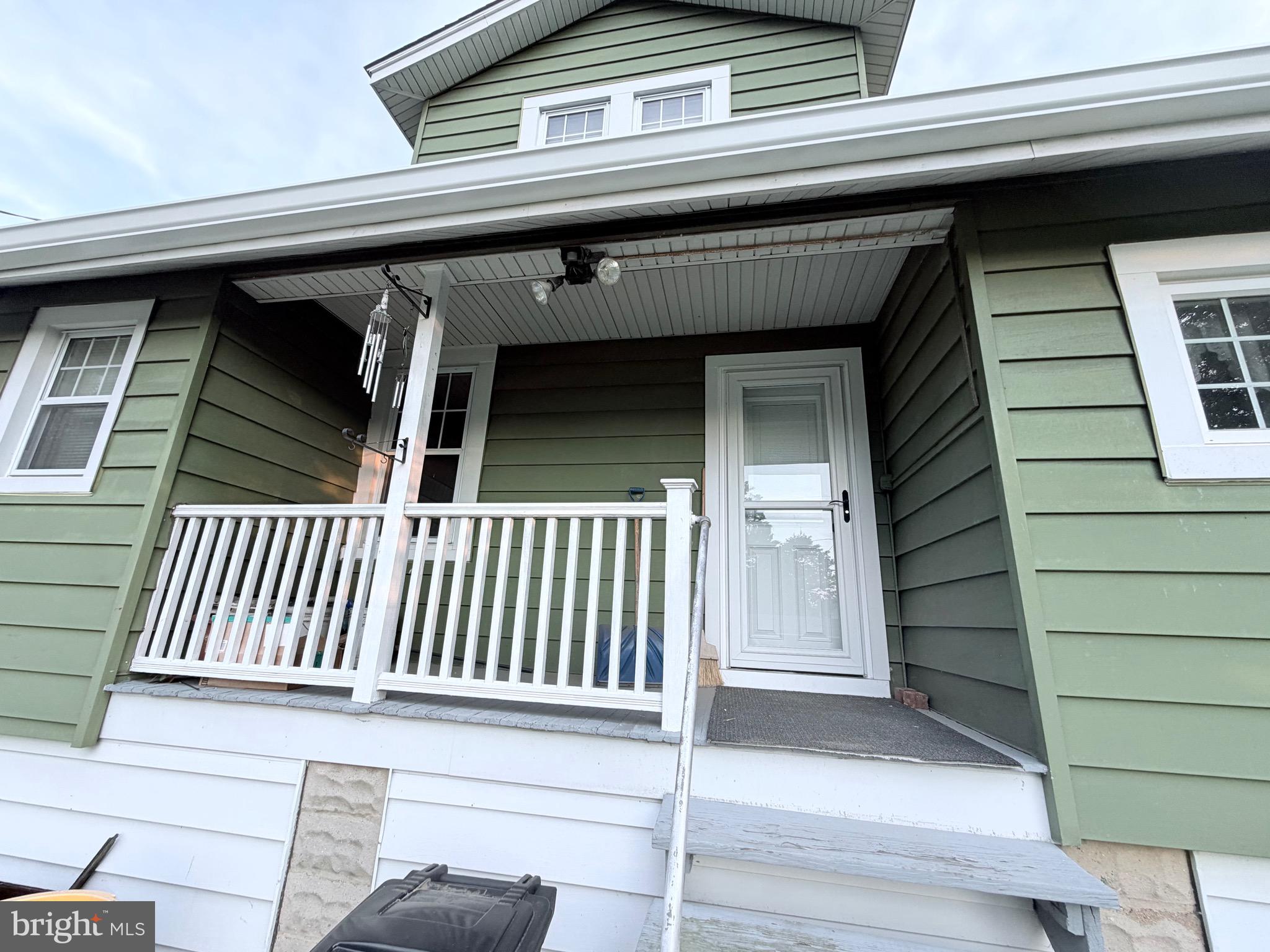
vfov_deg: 85.7
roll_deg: -1.8
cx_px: 635
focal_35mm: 14
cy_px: 476
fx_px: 514
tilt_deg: +15.5
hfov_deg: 102.1
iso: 80
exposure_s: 1/121
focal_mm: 2.22
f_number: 2.2
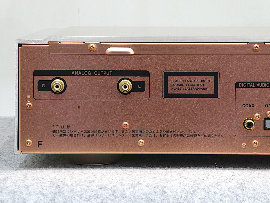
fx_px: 1178
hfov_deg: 13.1
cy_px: 102
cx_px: 135
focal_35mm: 151
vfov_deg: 9.8
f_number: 5.4
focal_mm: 27.1
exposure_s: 1/8
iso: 200
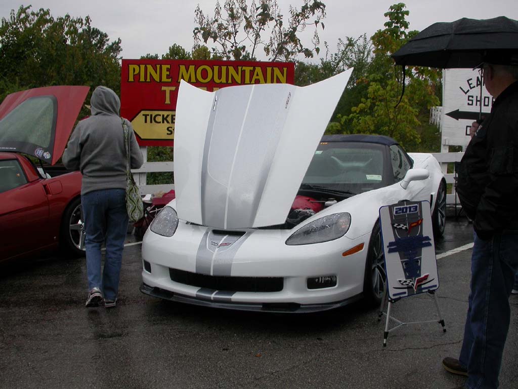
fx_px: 569
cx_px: 259
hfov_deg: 49.0
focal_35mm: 38
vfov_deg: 37.7
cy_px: 194
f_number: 6.7
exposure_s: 1/231
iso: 100
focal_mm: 7.85
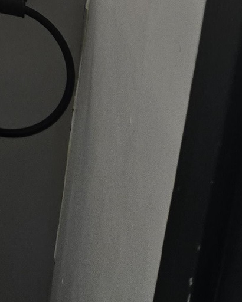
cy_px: -318
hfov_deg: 13.0
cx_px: -260
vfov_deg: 15.1
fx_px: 904
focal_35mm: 101
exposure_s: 1/120
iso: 320
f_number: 1.8
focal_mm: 5.4
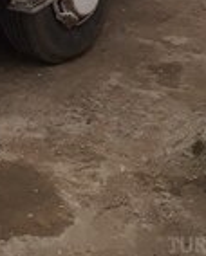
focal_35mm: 92
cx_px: -60
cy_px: -178
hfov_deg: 15.9
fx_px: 700
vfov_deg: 17.6
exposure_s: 1/266
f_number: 1.9
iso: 40
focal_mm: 3.6
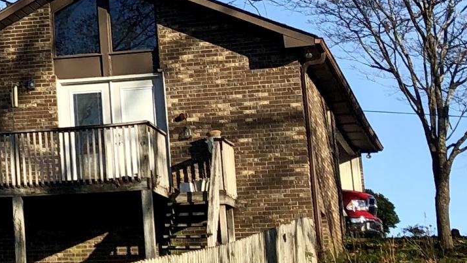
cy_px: -17
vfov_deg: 9.4
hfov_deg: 14.8
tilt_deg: +14.5
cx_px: -361
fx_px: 1585
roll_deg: -0.8
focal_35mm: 128
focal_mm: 3.99
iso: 20
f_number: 1.8
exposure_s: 1/1116
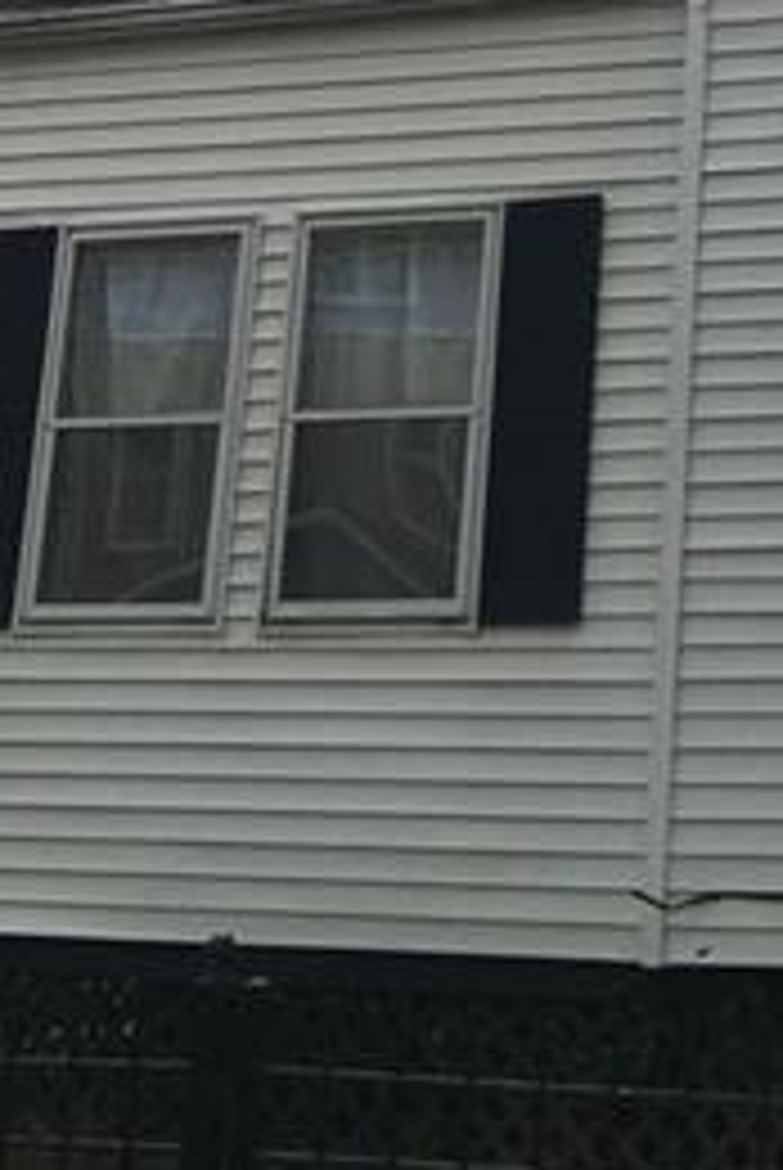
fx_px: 2896
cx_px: 1008
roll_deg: -0.9
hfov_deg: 14.8
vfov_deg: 21.5
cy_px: -176
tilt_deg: +19.4
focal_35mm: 89
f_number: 2.2
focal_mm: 4.15
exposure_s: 1/3663
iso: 25
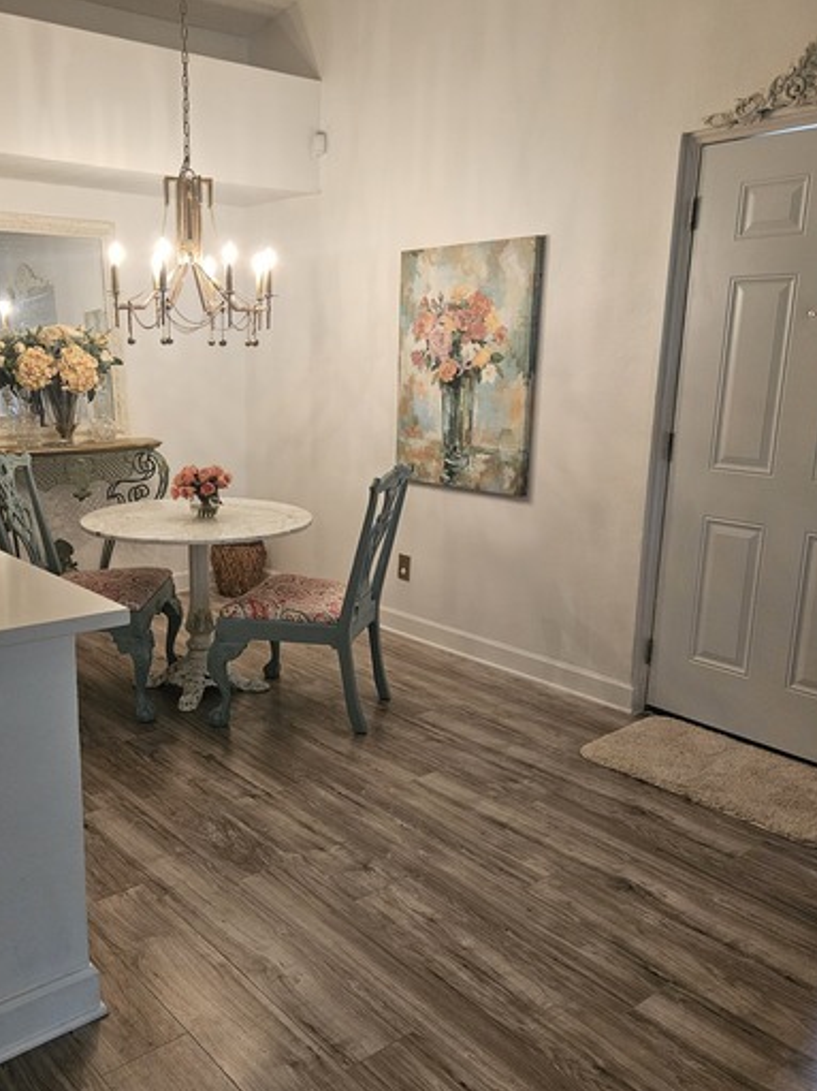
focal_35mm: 30
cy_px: 573
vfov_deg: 59.9
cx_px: 311
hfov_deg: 46.4
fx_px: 944
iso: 500
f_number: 1.8
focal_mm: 5.4
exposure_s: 1/120
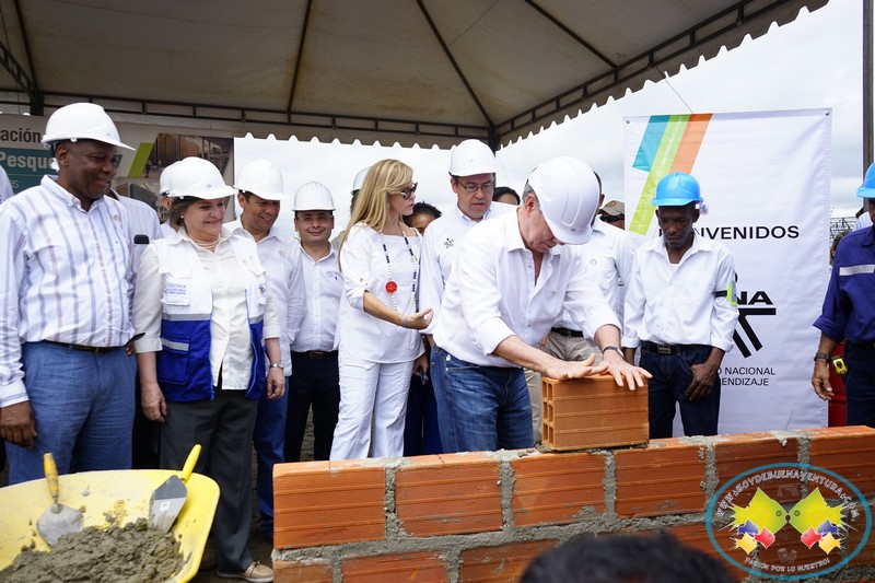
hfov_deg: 65.5
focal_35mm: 28
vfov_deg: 46.4
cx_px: 438
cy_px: 292
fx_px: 680
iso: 320
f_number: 5.6
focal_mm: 28
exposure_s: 1/1000
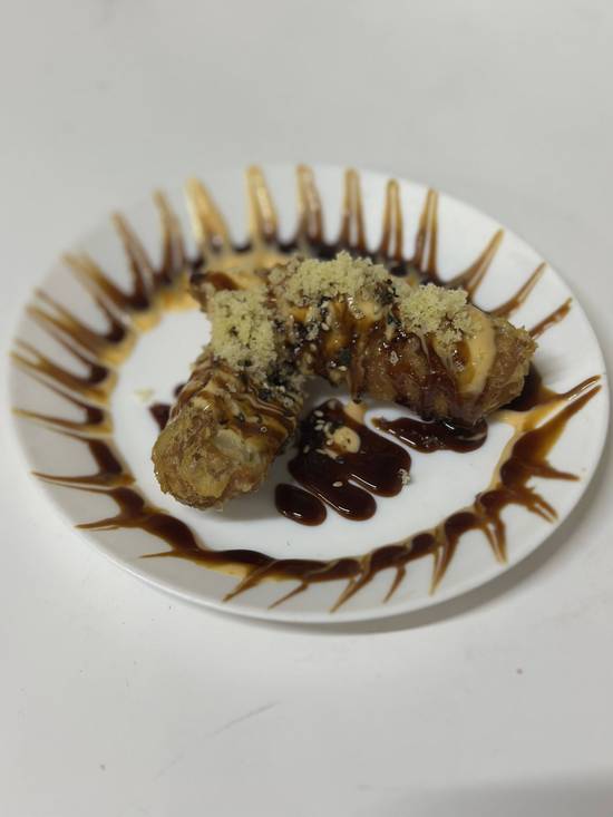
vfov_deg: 39.7
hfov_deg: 30.3
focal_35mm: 48
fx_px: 1133
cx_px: 306
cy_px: 408
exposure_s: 1/60
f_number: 1.78
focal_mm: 6.86
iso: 250
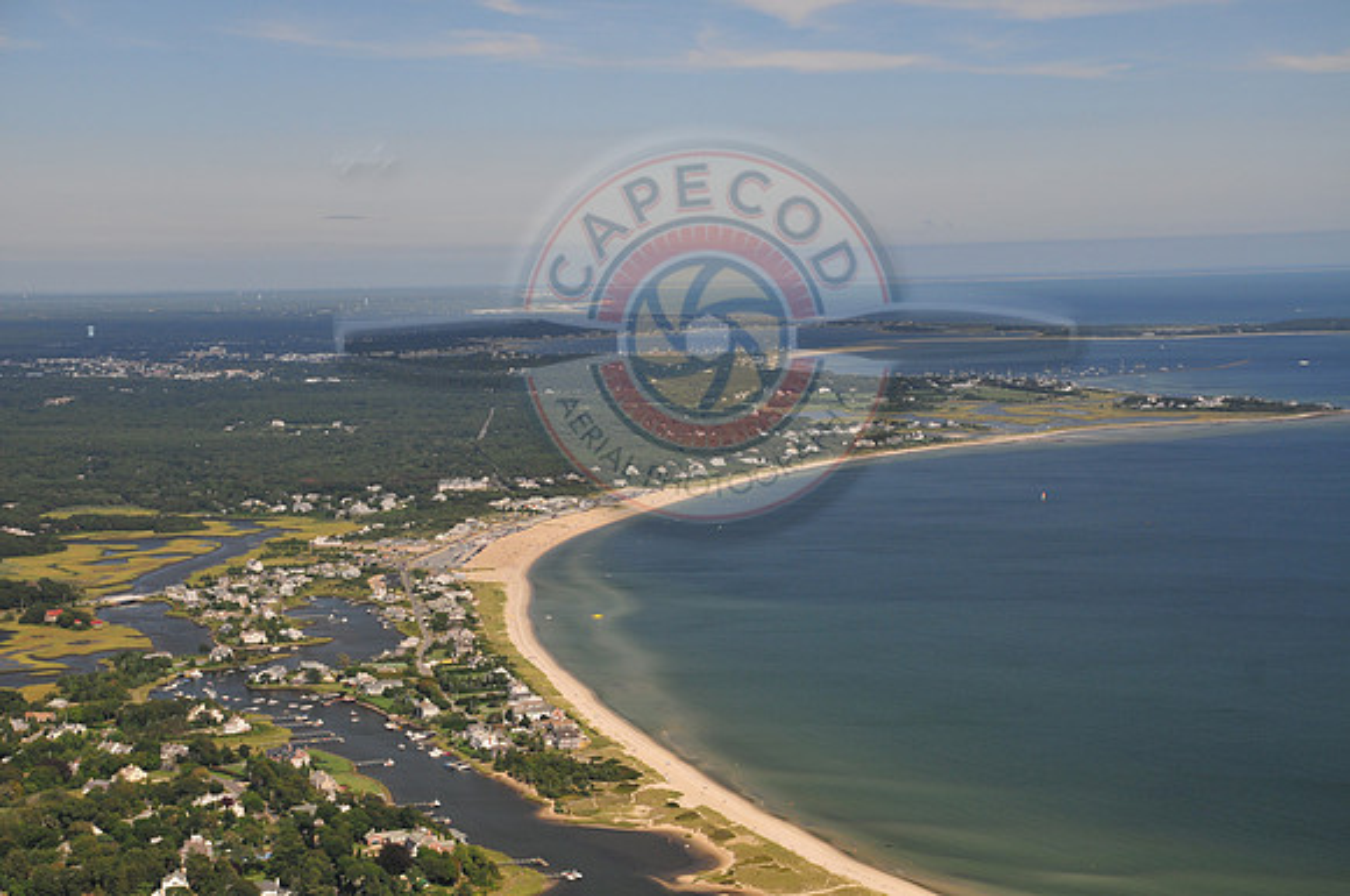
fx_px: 2472
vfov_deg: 20.6
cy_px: 448
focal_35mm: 66
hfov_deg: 30.6
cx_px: 675
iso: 200
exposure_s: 1/320
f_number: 5.6
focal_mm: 44
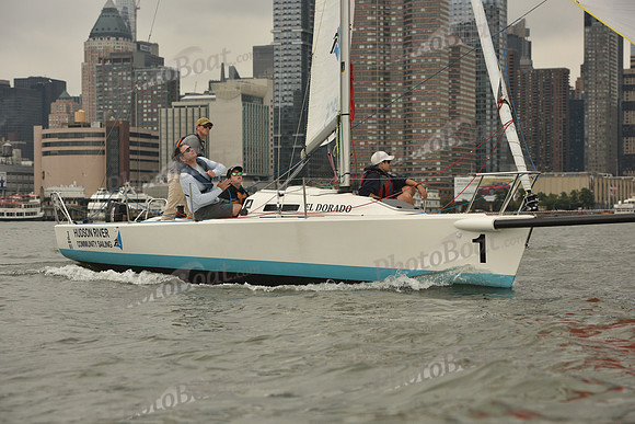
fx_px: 1729
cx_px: 318
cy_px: 212
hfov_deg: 20.8
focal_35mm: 98
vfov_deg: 14.0
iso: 320
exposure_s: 1/1250
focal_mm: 98
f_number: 6.3
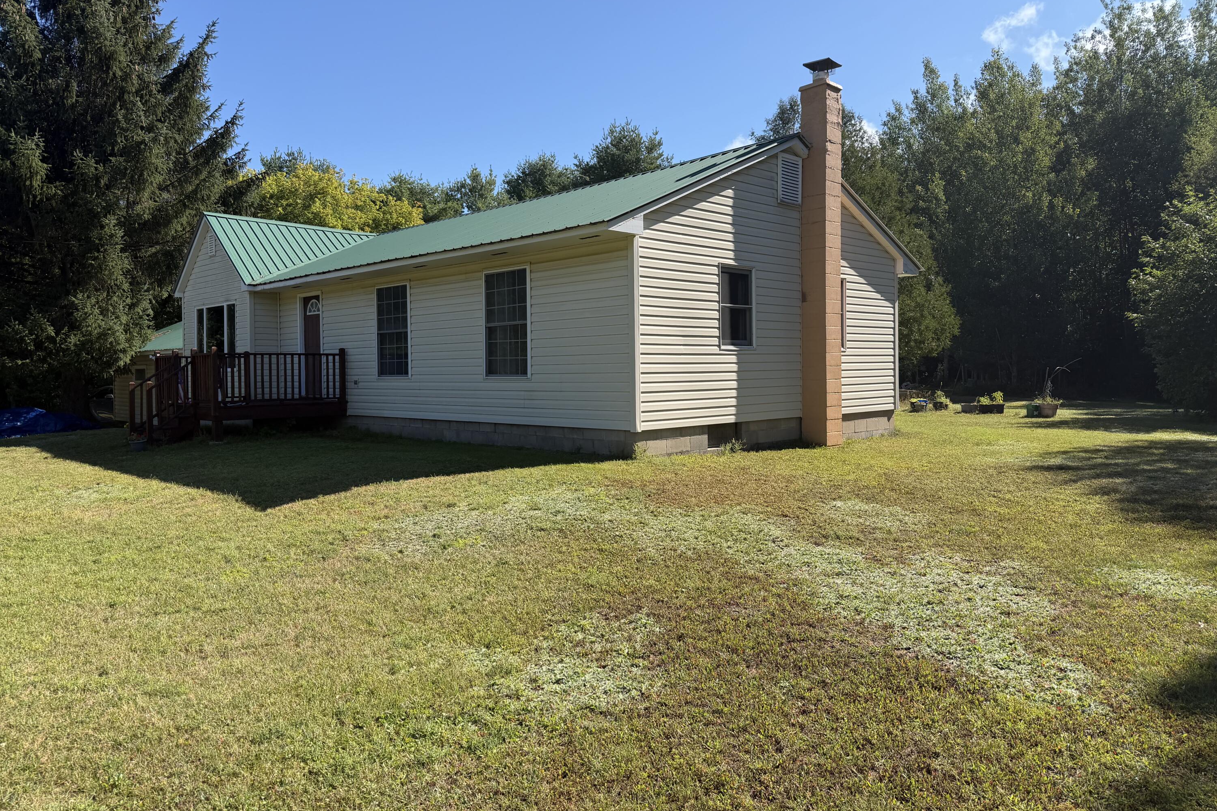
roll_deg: +0.7
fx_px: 845
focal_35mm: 25
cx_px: 609
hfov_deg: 71.5
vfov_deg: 51.2
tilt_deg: -1.0
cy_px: 368
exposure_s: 1/3021
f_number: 1.78
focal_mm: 6.76
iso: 80
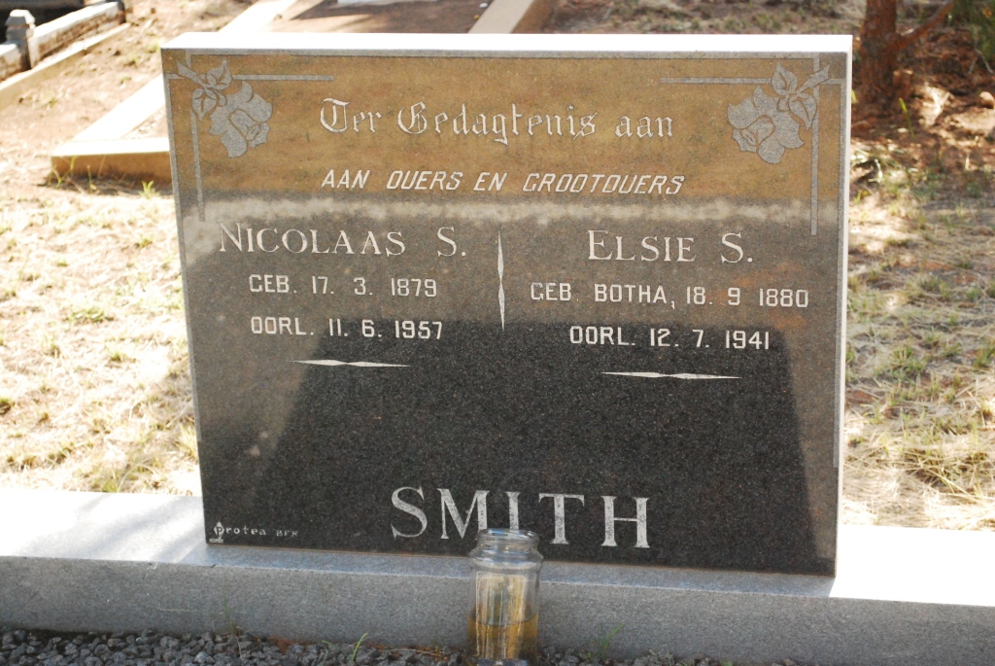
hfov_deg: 27.0
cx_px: 498
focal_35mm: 75
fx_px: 2075
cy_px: 333
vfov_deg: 18.2
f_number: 5.6
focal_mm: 50
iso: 1600
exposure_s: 1/1000
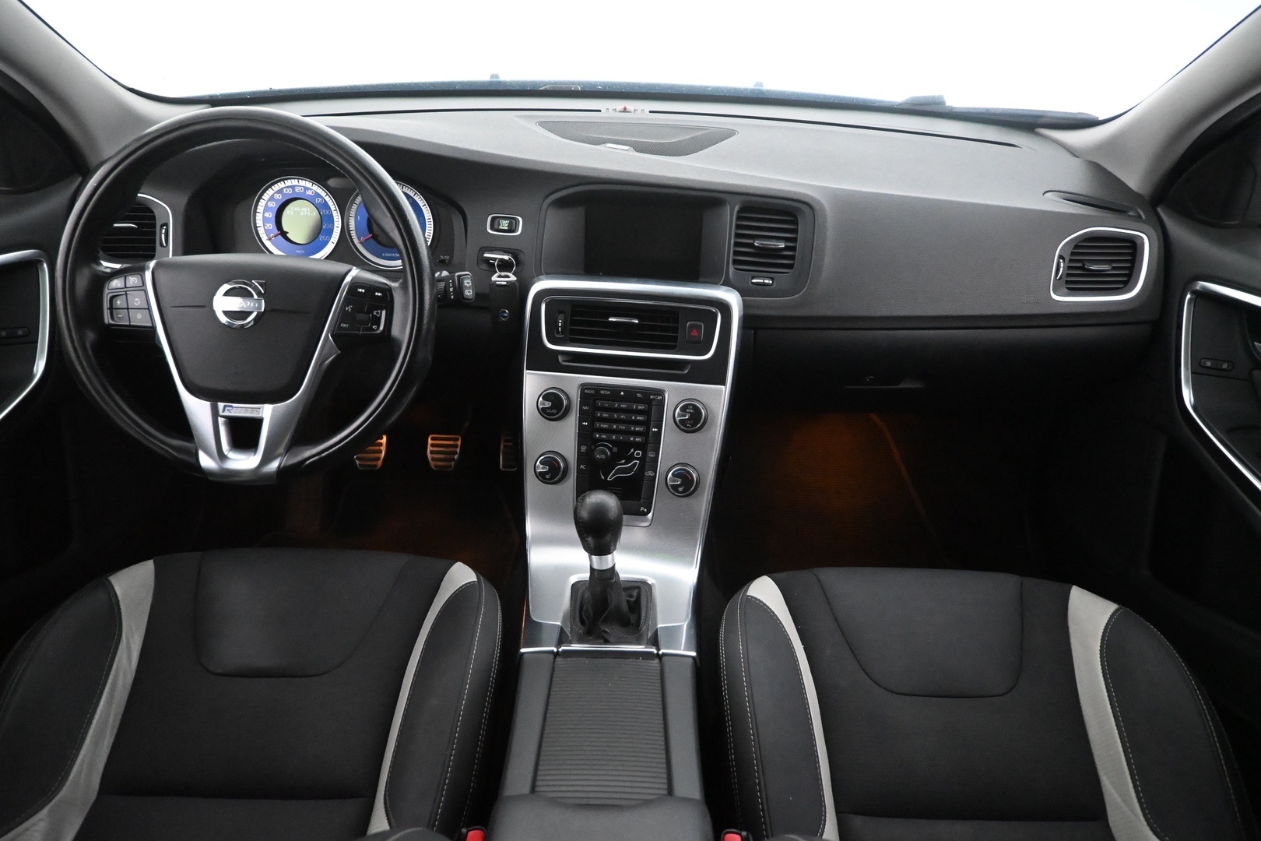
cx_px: 630
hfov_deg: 73.7
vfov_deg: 53.1
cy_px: 420
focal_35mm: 24
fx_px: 841
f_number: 3.5
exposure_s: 1/60
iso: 7200
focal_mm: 16
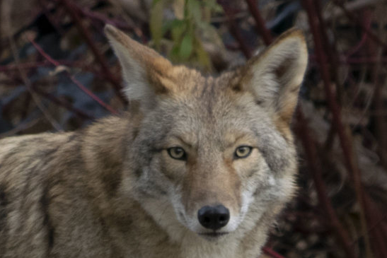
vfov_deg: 0.8
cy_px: 271
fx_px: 17687
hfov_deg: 1.3
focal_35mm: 1645
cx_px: 221
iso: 360
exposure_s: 1/500
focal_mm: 200
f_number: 5.6
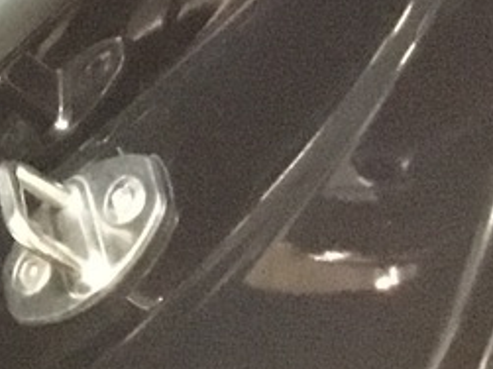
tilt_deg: -30.9
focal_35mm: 178
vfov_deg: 7.6
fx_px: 2534
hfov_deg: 9.7
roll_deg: +2.9
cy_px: -620
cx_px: -723
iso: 640
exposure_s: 1/17
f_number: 2.4
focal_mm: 3.3
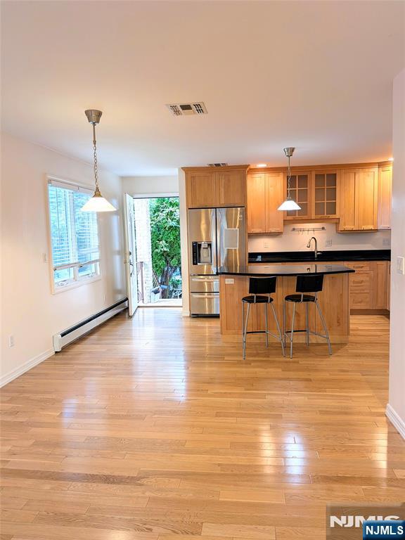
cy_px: 270
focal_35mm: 24
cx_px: 202
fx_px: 374
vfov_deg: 71.6
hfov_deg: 56.8
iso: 44
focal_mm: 4.53
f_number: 1.7
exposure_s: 1/40
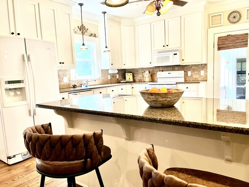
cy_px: 94
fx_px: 187
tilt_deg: -5.9
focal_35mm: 26
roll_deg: +3.1
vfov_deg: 53.1
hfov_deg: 67.3
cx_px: 124
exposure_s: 1/60
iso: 80
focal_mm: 5.1
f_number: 1.6
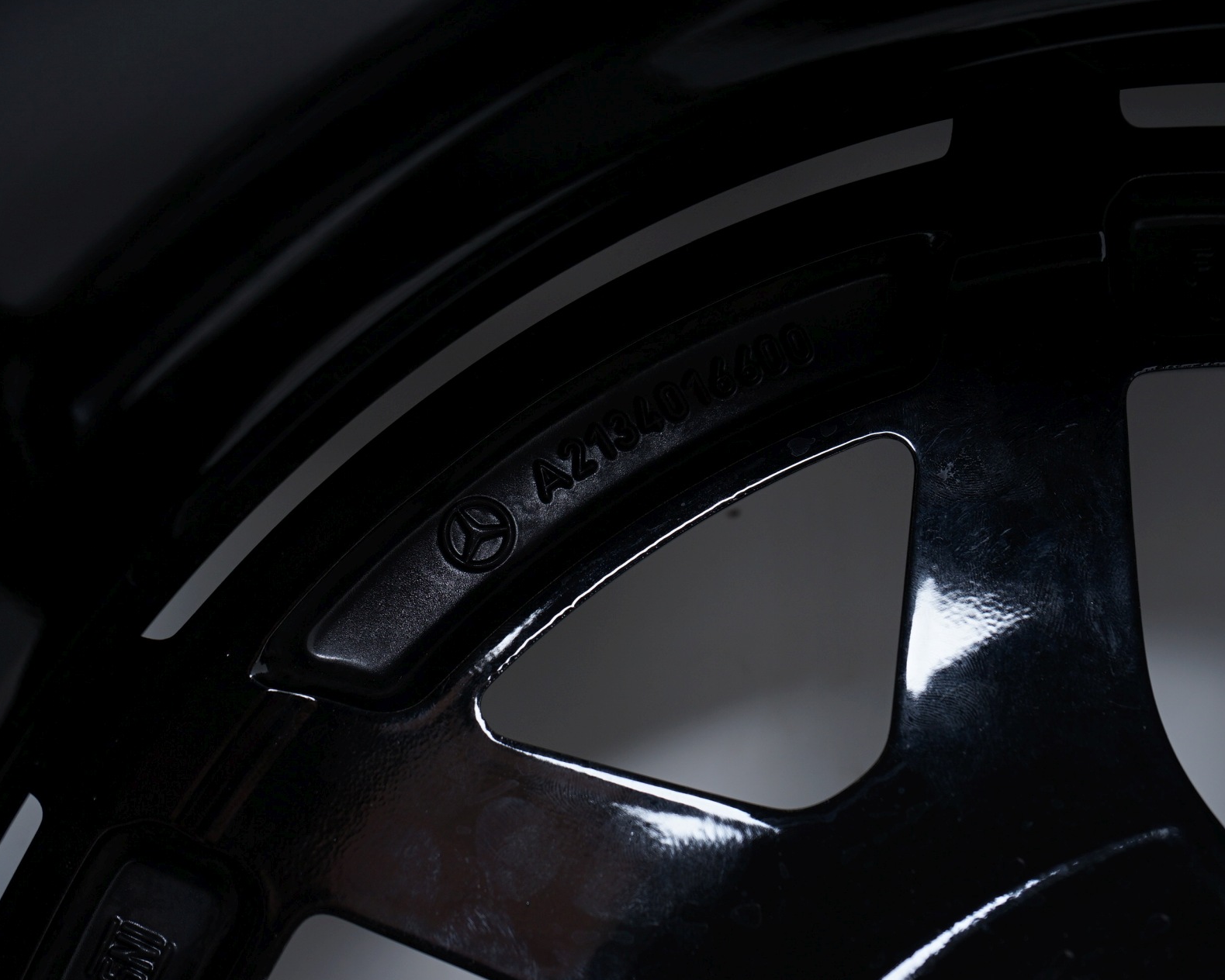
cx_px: 606
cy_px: 489
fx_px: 2067
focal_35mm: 57
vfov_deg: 26.7
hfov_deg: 33.0
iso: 250
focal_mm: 50
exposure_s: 1/125
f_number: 7.1
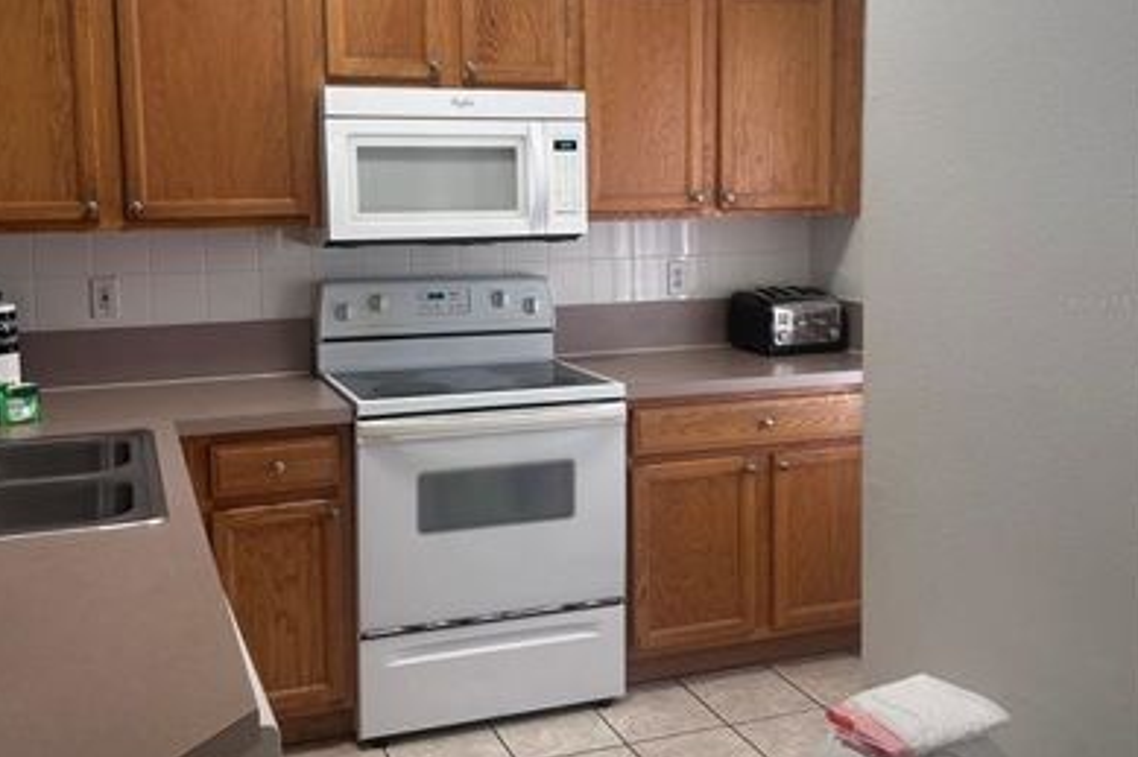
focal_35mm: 37
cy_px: 301
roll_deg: +1.6
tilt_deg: -6.4
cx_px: 566
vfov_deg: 35.8
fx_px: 1169
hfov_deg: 51.9
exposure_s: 1/60
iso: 80
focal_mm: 5.7
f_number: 1.5
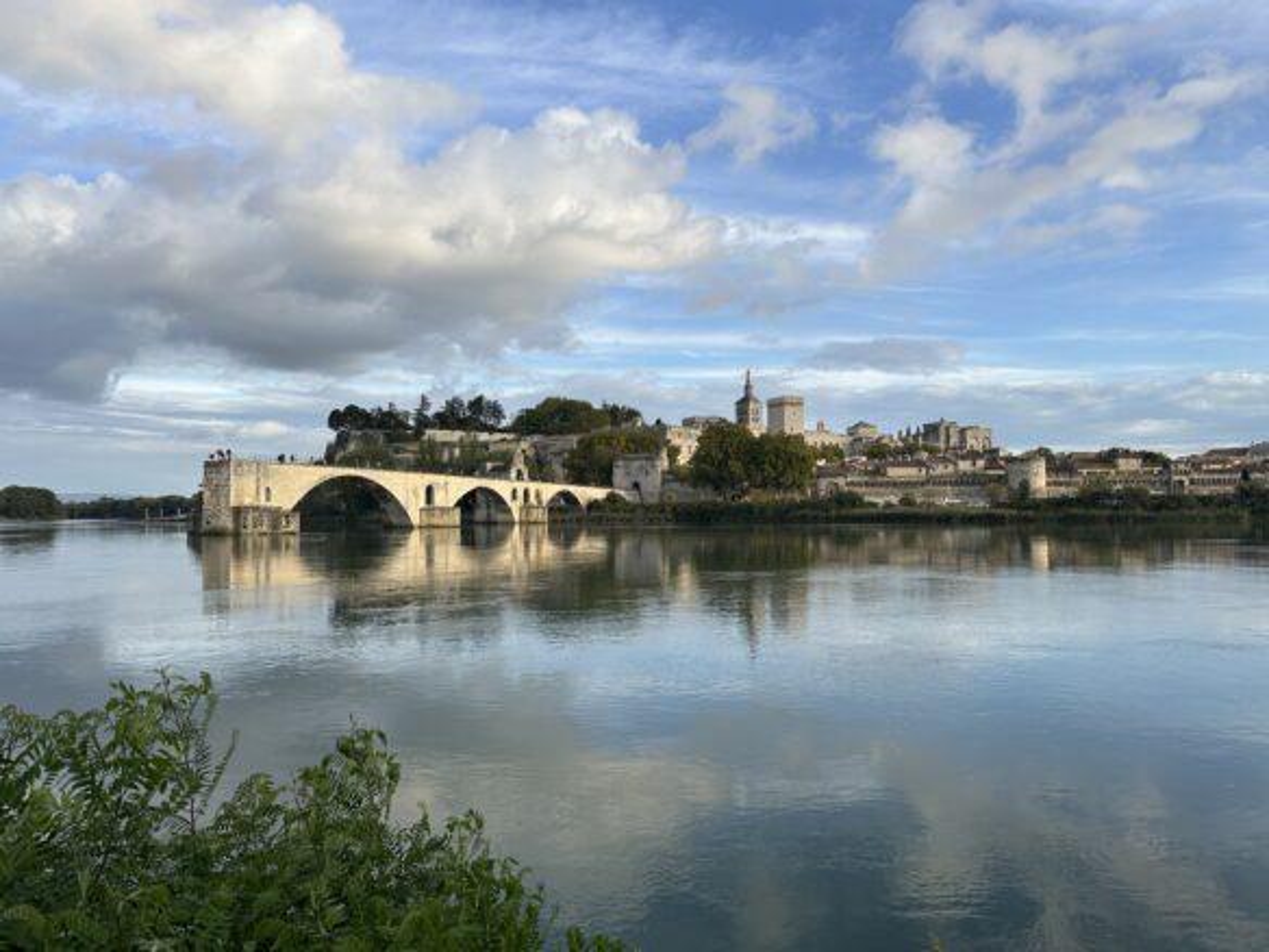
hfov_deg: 71.6
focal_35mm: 24
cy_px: 476
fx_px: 880
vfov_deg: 56.8
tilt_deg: +2.1
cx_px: 634
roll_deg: +1.1
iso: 80
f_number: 1.78
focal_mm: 6.86
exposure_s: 1/2732
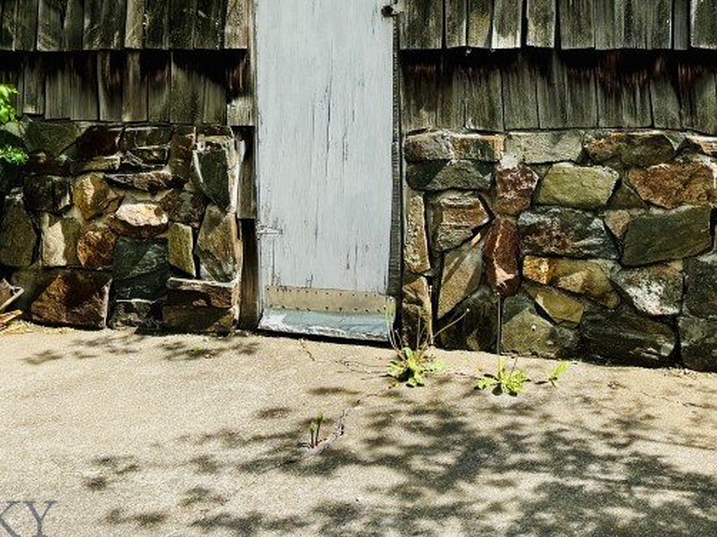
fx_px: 1014
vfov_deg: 28.3
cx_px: 510
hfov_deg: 38.2
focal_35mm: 49
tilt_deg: -4.0
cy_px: 33
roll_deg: +0.6
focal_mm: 6.76
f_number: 1.78
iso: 80
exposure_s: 1/2041
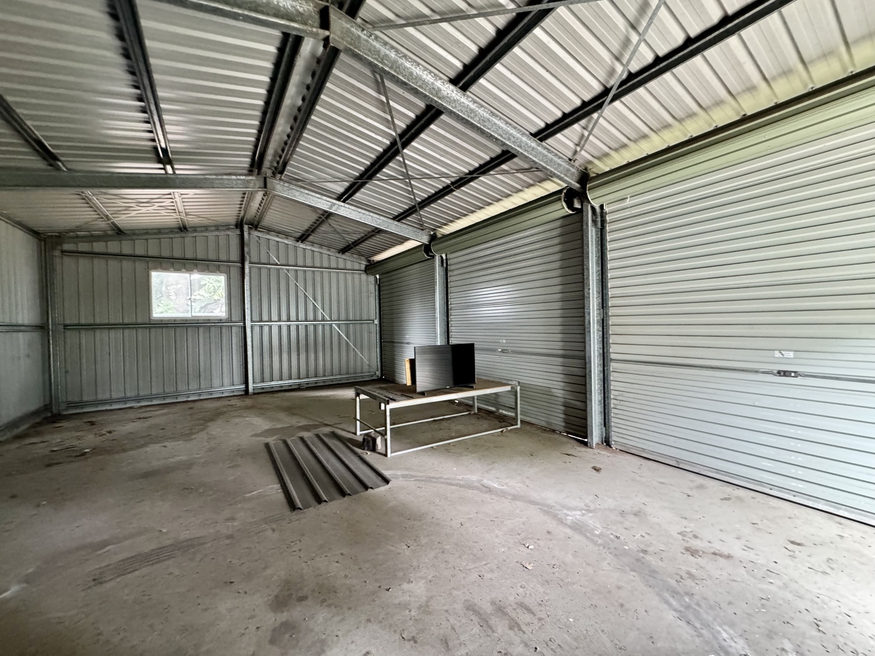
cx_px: 438
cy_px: 328
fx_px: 354
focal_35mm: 14
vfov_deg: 85.7
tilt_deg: -0.5
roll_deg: +1.5
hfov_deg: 102.1
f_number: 2.2
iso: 1250
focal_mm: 2.22
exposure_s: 1/60
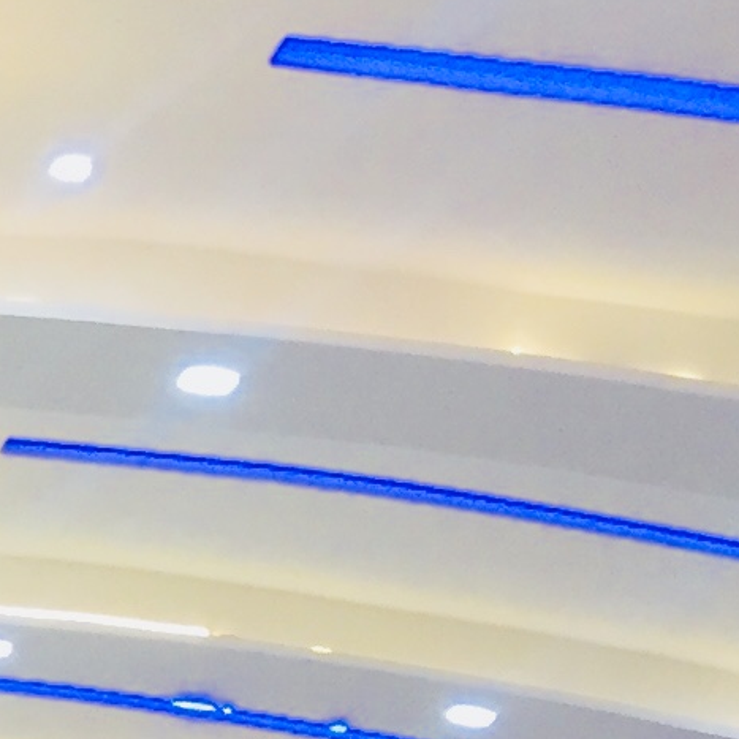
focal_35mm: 179
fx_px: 4323
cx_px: -720
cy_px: 1220
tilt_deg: +5.5
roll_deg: -1.8
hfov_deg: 9.2
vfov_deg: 9.4
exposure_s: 1/33
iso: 50
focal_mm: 4.15
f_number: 2.2
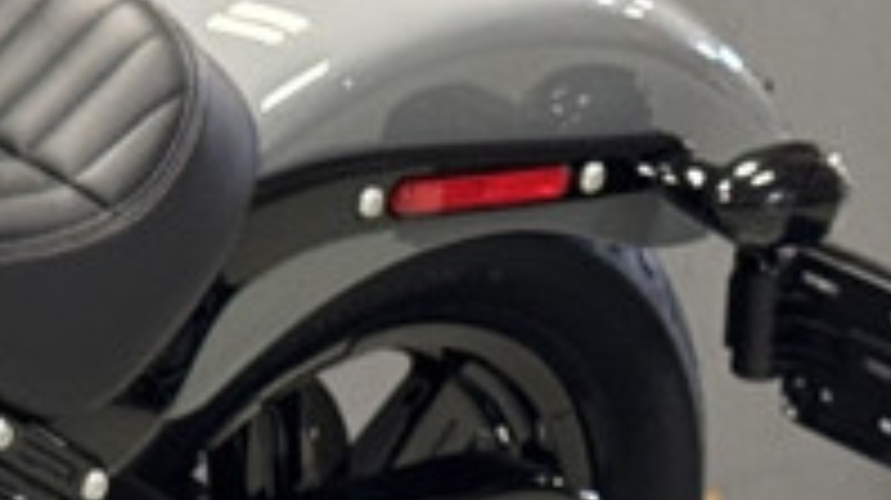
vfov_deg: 4.3
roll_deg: -0.2
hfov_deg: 7.3
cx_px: -1087
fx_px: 6657
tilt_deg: -10.5
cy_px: 270
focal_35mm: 282
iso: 250
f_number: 1.78
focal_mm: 6.76
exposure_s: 1/60
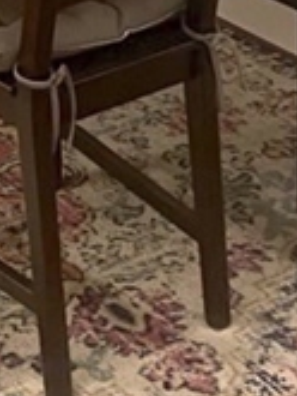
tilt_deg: -10.8
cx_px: -213
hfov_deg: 11.5
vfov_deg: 14.6
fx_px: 1382
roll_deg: +2.7
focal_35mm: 121
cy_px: -281
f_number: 1.6
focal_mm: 4.2
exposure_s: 1/60
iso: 400
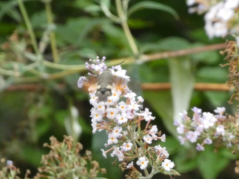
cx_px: 120
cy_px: 90
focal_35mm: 500
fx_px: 3453
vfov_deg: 3.0
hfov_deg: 4.0
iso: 640
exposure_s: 1/100
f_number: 5.6
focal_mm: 89.5
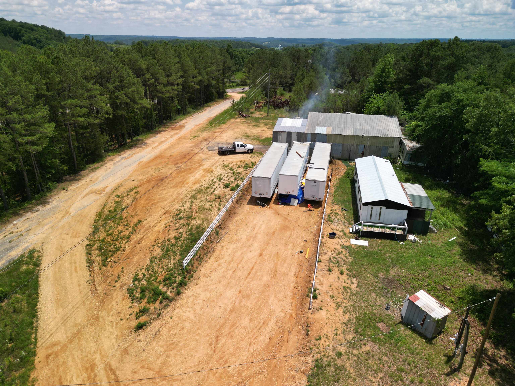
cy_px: 193
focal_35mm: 24
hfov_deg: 71.6
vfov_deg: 56.8
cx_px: 258
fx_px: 357
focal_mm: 6.72
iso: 110
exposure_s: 1/1600
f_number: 1.7
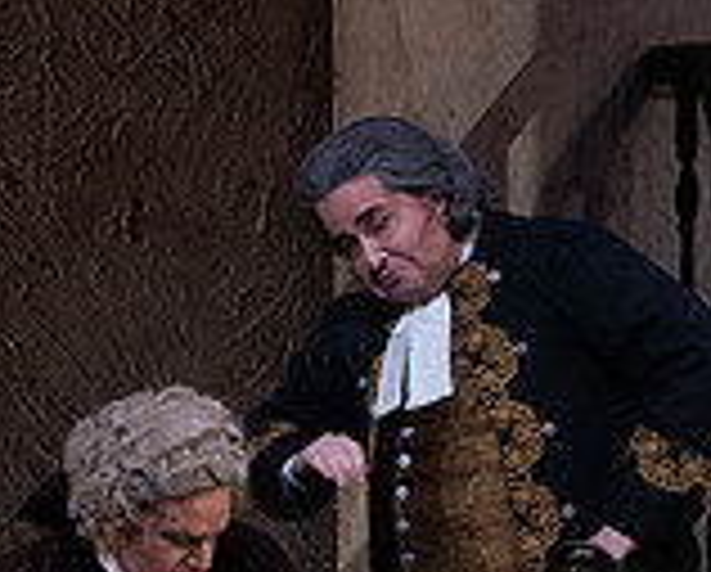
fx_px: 14272
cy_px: 507
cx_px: 76
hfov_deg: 2.9
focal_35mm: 677
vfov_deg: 2.3
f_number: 9
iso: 3200
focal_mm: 197
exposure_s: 1/250
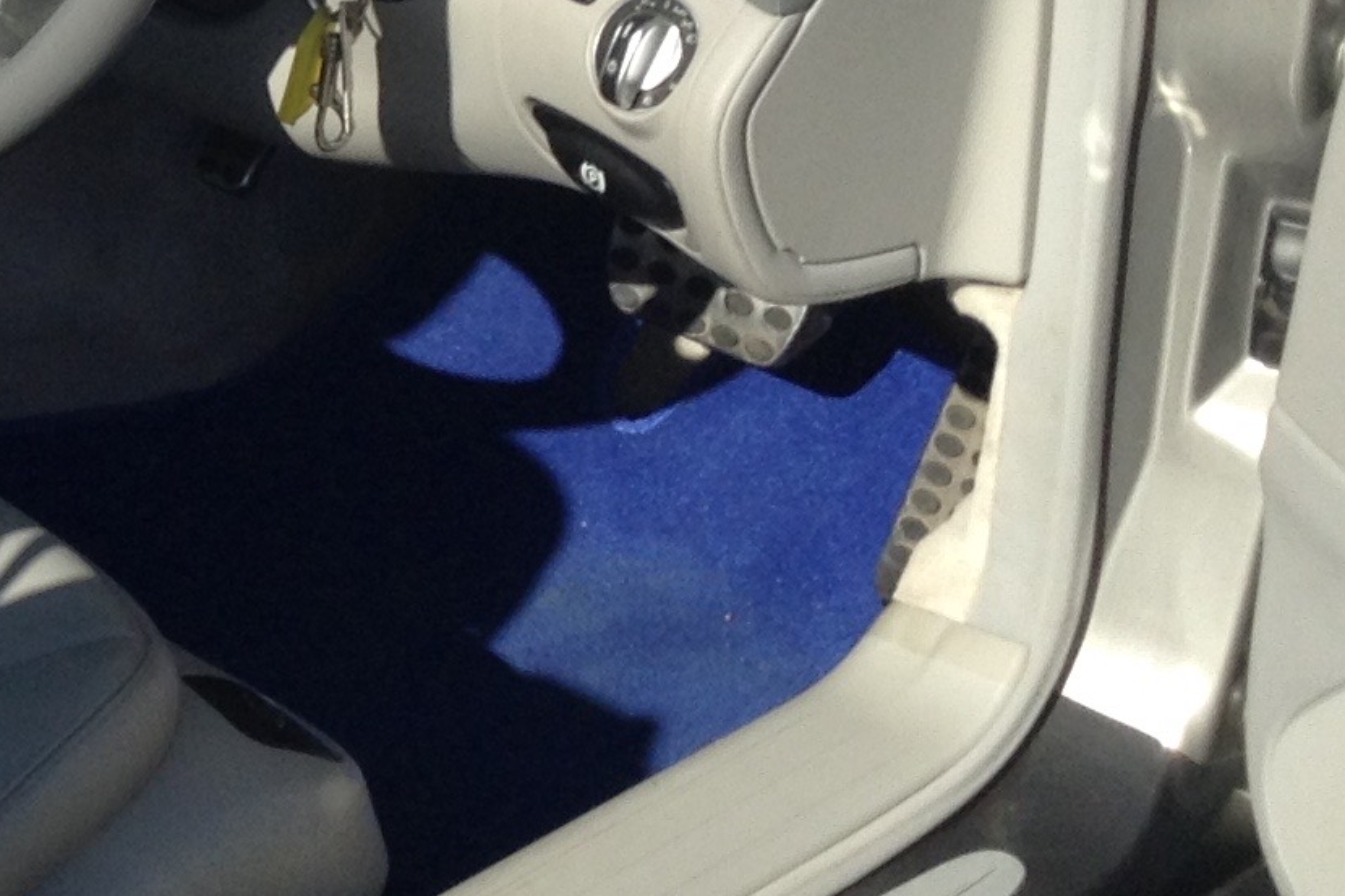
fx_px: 3997
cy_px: 160
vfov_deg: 12.7
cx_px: -449
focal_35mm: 107
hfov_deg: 17.8
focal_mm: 3.3
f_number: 2.4
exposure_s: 1/999
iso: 25
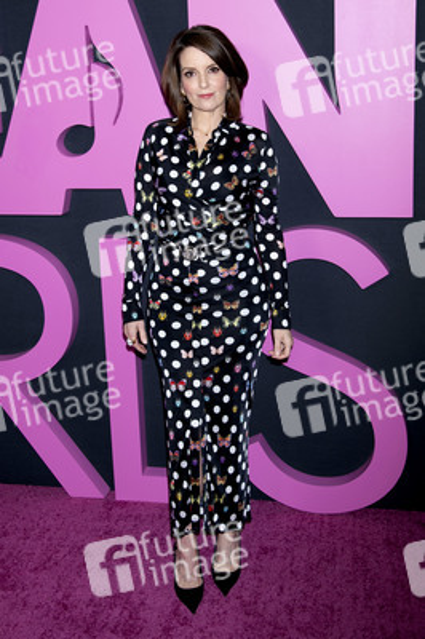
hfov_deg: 35.0
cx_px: 212
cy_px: 320
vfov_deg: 50.7
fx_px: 674
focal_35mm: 38
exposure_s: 1/200
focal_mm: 38
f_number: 5.6
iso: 400
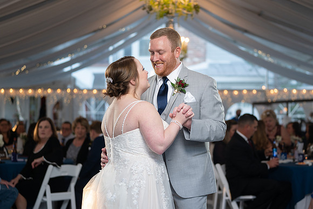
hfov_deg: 24.6
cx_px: 178
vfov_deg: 16.6
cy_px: 114
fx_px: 717
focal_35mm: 82
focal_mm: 70
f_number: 2.8
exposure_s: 1/250
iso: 500
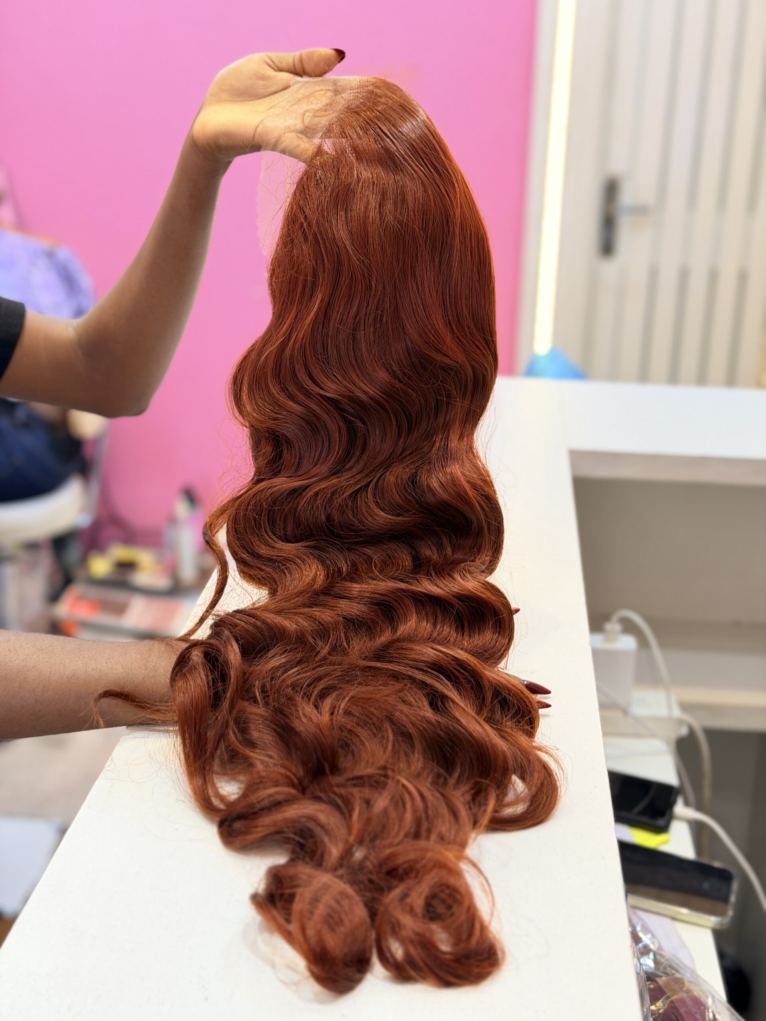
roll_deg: -2.4
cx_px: 383
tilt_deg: -18.4
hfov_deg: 30.3
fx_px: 1416
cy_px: 510
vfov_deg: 39.7
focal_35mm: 48
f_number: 1.78
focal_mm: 6.76
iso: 64
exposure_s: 1/50
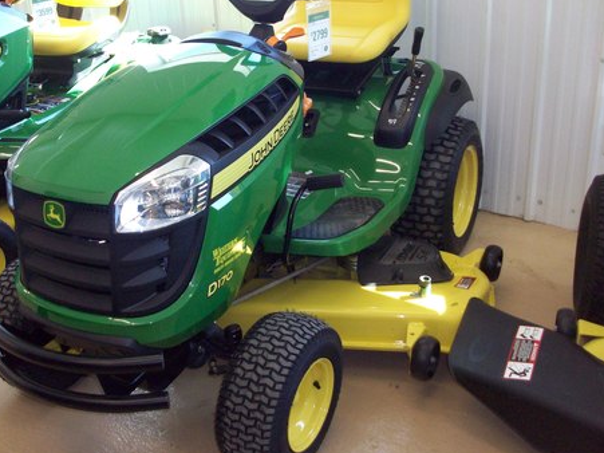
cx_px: 265
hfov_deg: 45.7
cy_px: 188
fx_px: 715
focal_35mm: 41
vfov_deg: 35.0
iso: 160
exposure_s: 1/60
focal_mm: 5.7
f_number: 2.8
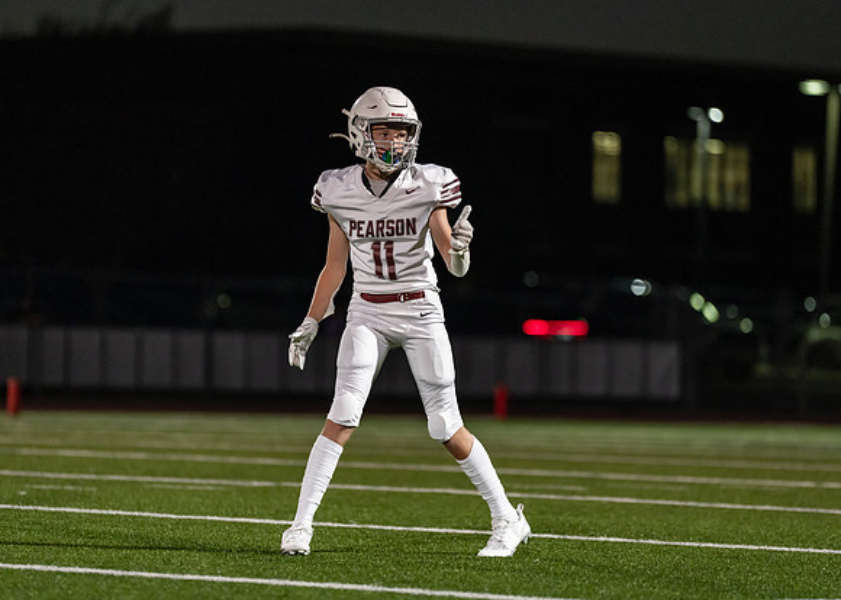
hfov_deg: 8.4
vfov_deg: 6.0
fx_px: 5743
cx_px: 409
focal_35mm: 240
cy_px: 309
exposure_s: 1/1000
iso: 3200
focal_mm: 200
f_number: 2.8
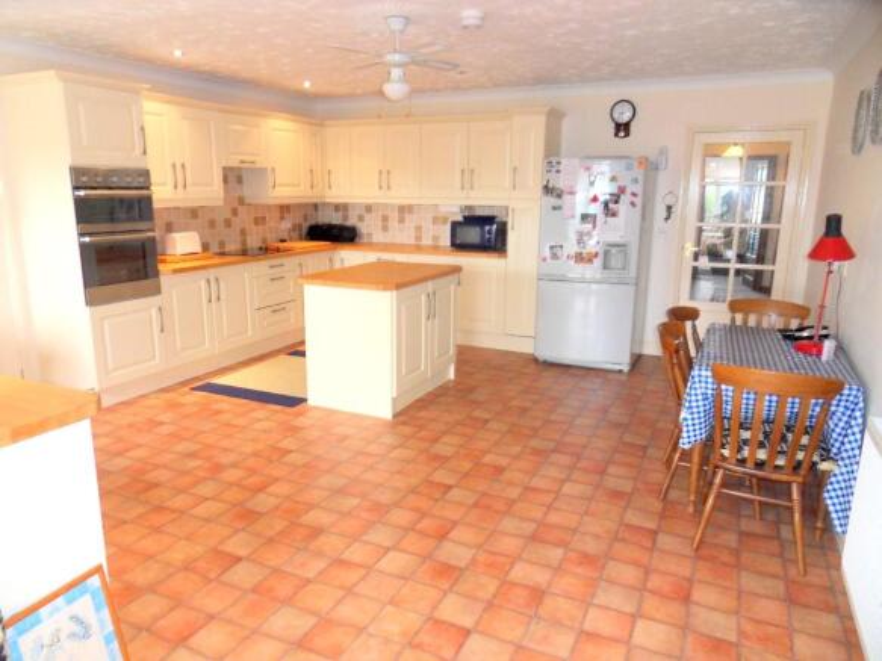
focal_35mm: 24
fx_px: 611
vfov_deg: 56.8
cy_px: 330
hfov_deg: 71.6
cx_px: 441
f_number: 3.3
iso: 100
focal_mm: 4.2
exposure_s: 1/30
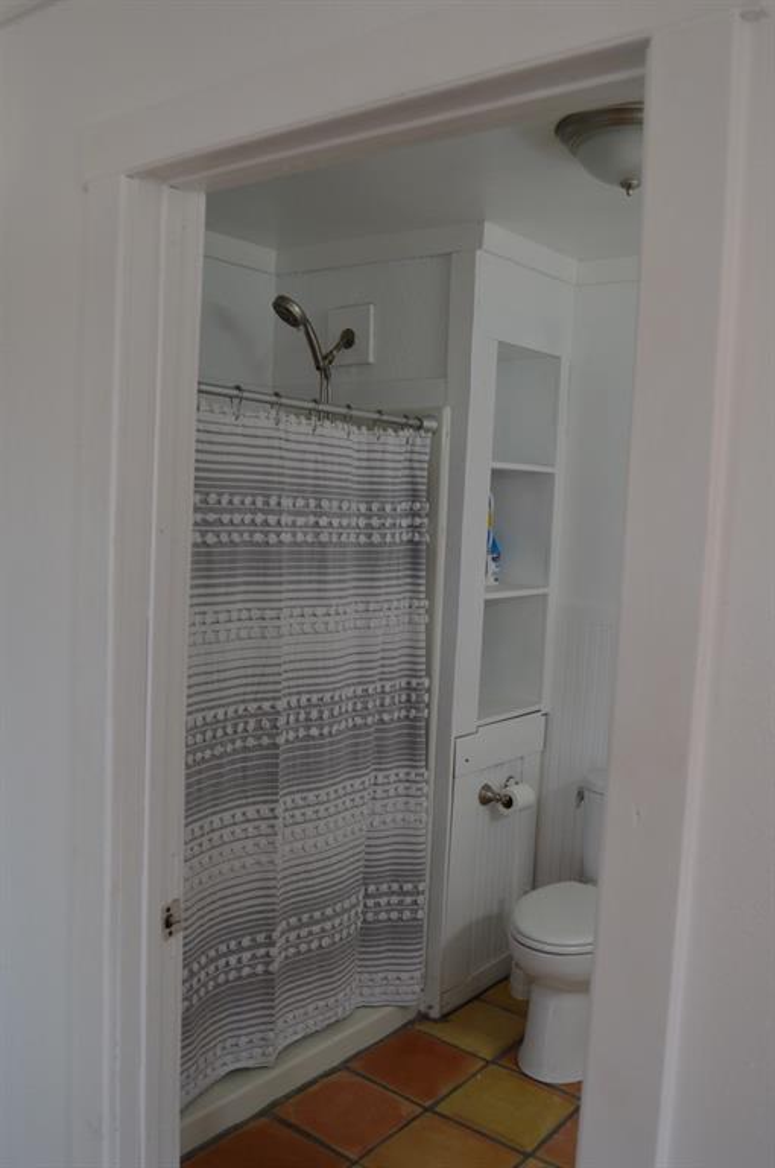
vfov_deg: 62.0
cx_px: 388
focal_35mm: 30
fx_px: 971
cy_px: 584
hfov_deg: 43.5
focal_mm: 20
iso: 400
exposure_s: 1/80
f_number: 4.5
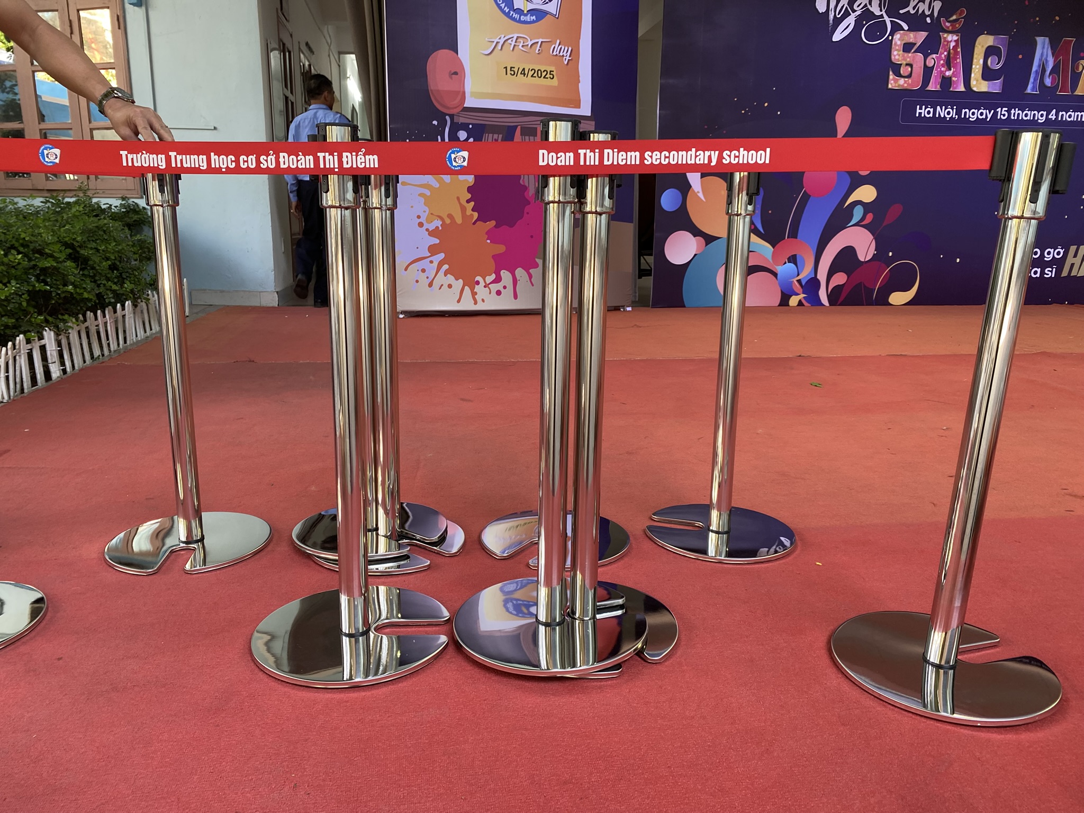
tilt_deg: -12.5
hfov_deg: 67.3
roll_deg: -0.2
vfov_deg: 53.1
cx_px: 542
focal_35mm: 26
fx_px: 814
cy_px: 406
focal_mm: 4.25
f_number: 1.8
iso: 100
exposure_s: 1/100
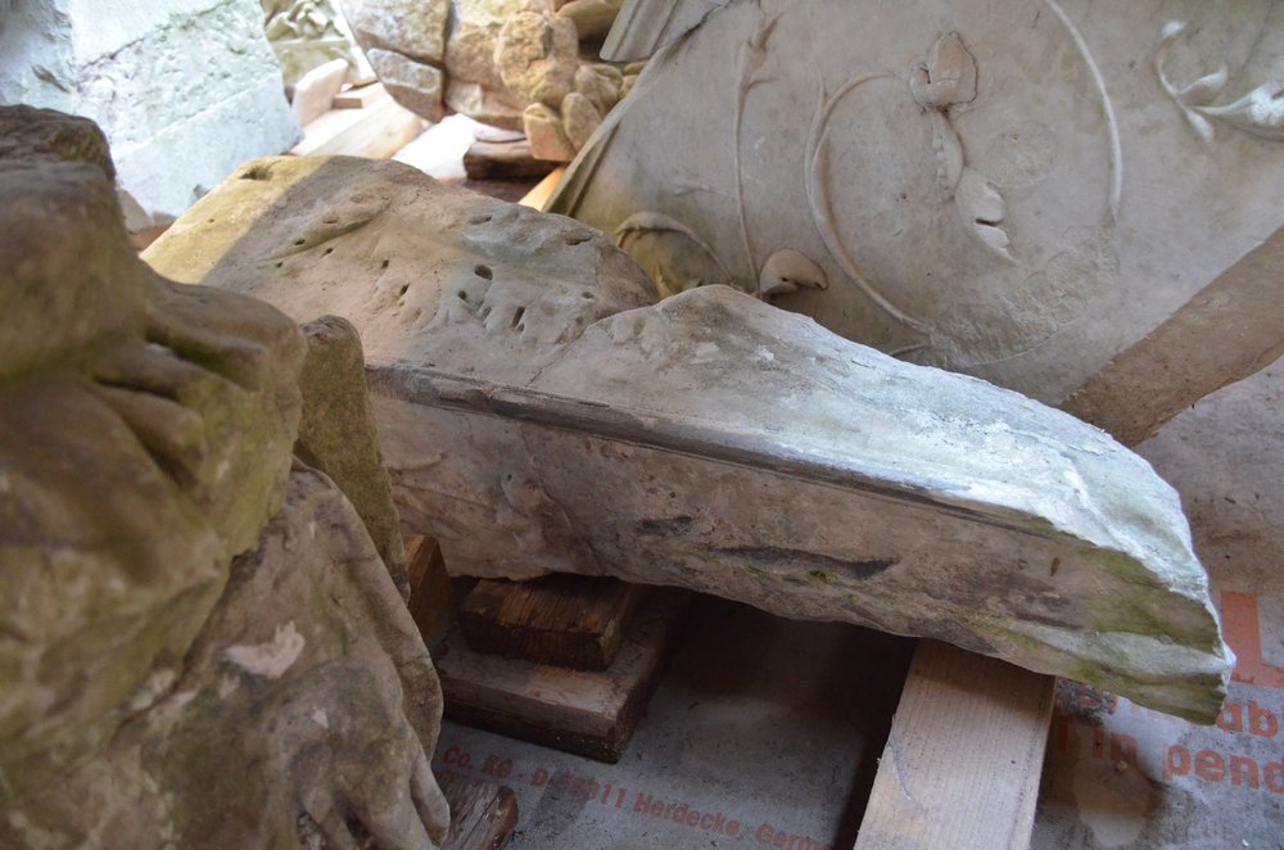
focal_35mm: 33
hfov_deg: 57.3
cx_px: 642
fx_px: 1174
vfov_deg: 39.8
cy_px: 425
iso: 2800
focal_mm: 22
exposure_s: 1/30
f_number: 3.8
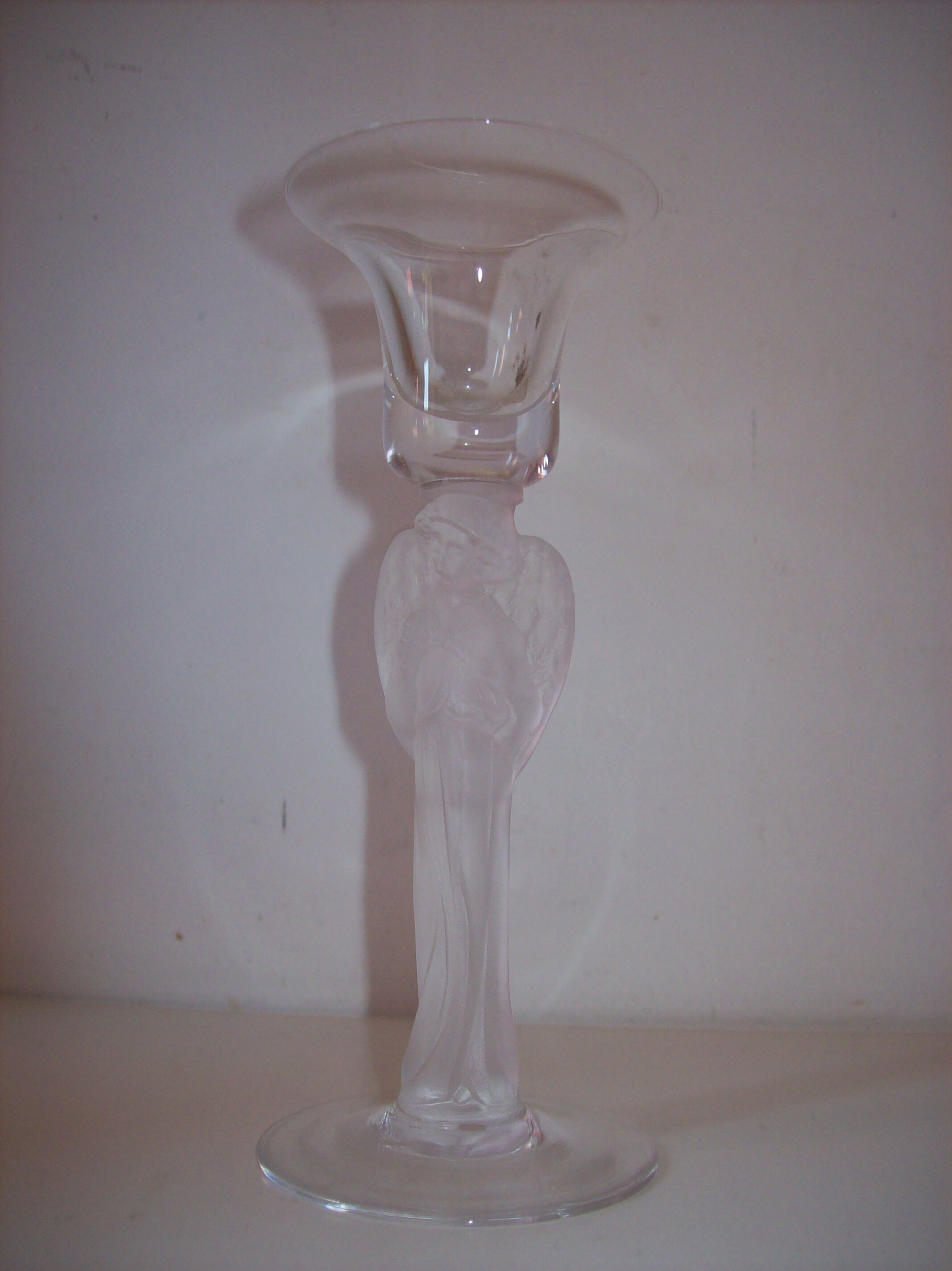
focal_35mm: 36
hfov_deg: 39.6
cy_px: 636
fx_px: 1321
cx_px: 476
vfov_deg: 51.4
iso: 80
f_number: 2.7
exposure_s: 1/64
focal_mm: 6
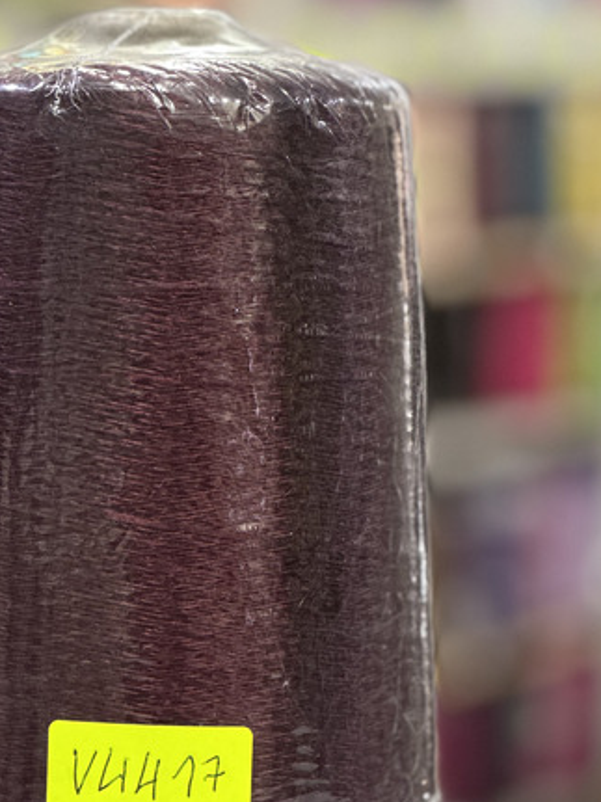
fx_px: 3312
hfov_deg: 10.3
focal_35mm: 143
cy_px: 352
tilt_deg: -4.7
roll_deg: -1.4
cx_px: 123
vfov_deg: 13.8
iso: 250
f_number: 2.8
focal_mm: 9
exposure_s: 1/33
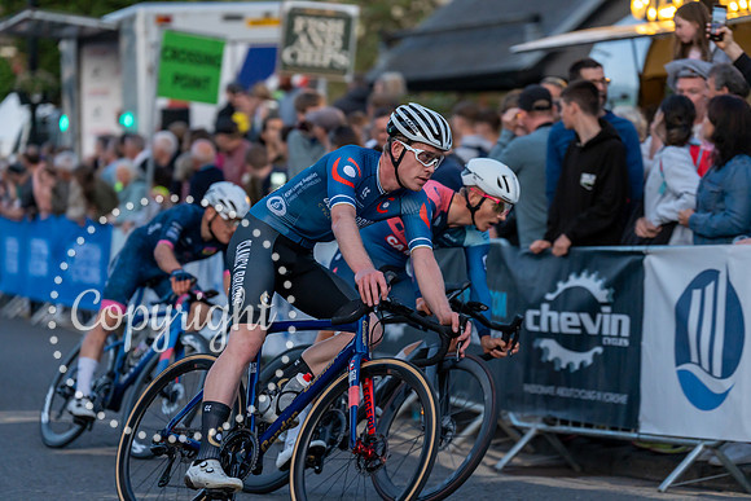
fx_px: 2900
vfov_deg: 9.9
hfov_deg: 14.8
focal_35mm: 139
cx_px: 376
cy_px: 250
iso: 2500
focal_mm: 139
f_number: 2.8
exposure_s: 1/800
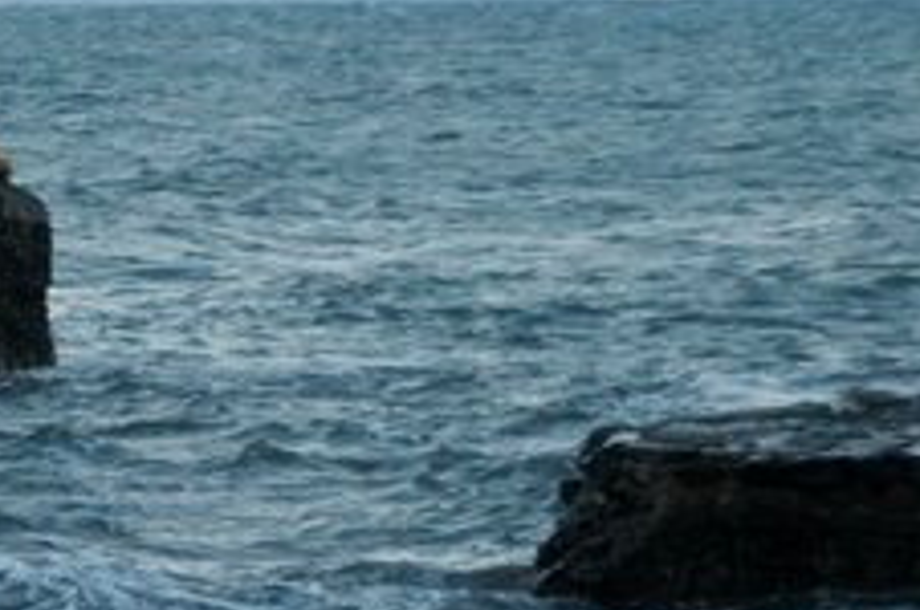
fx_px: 9901
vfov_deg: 3.5
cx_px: -627
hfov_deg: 5.3
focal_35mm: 388
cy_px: 94
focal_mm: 65
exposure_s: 1/250
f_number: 5.6
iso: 800
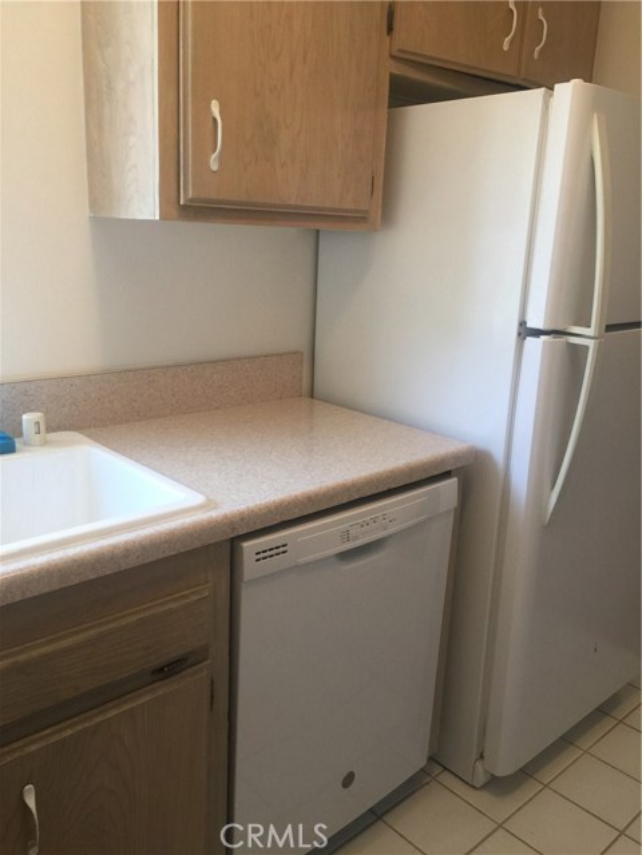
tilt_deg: -13.7
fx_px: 717
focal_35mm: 29
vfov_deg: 61.7
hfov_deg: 48.2
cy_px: 428
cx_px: 321
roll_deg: -2.3
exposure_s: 1/30
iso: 40
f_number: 2.2
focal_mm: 4.15
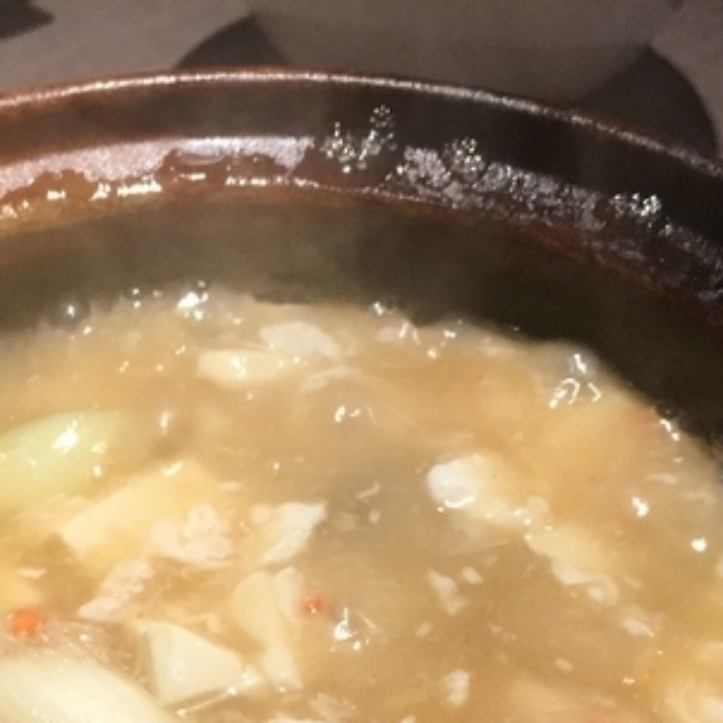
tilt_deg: -47.8
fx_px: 1607
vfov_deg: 24.3
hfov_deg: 25.3
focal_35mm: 68
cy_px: 713
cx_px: 256
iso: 32
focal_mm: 4.15
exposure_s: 1/30
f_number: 2.2
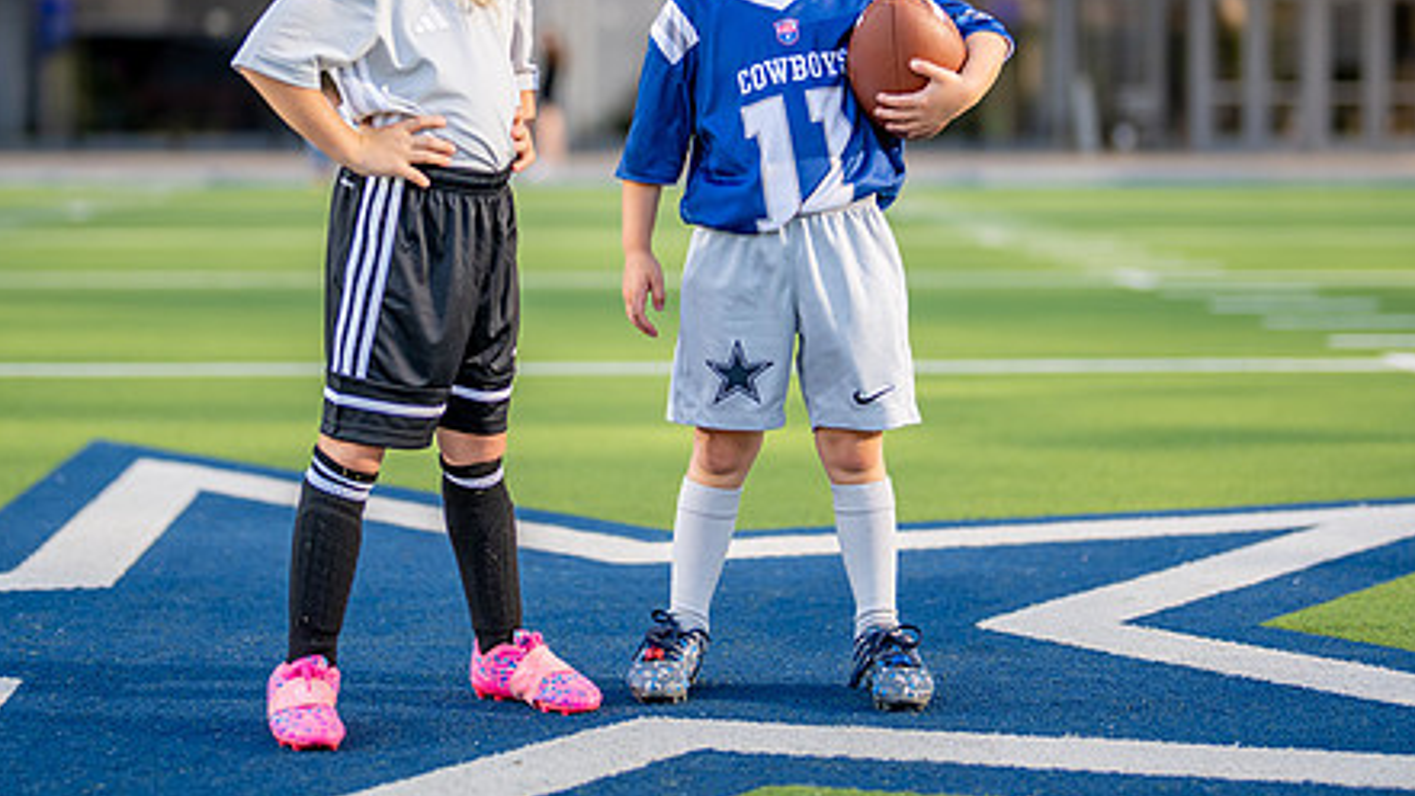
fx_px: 3339
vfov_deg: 13.6
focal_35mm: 89
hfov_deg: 23.9
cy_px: 217
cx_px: 644
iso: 125
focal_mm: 50
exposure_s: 1/4000
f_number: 1.2
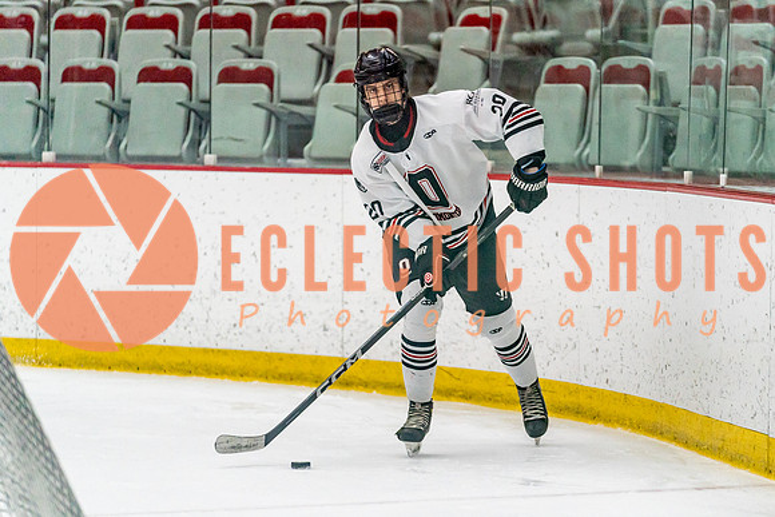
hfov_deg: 8.8
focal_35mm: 234
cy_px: 295
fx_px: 5033
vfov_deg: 5.9
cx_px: 451
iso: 3200
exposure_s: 1/1250
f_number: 2.8
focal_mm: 181
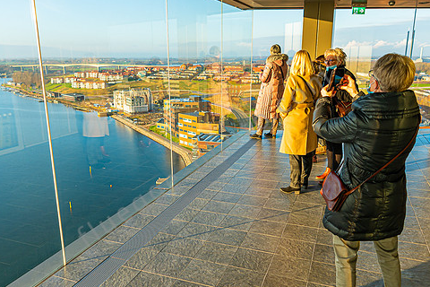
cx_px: 205
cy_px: 156
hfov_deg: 63.6
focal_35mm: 29
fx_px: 346
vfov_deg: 44.9
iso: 100
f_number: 2.8
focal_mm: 16
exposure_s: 1/400
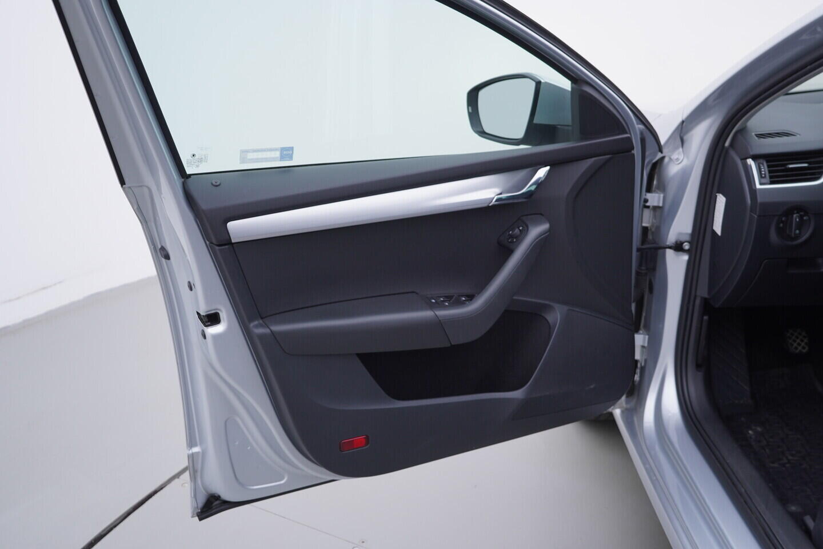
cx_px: 412
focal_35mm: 36
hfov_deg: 53.1
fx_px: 823
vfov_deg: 36.9
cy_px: 274
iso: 125
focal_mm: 24
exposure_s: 1/60
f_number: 3.5
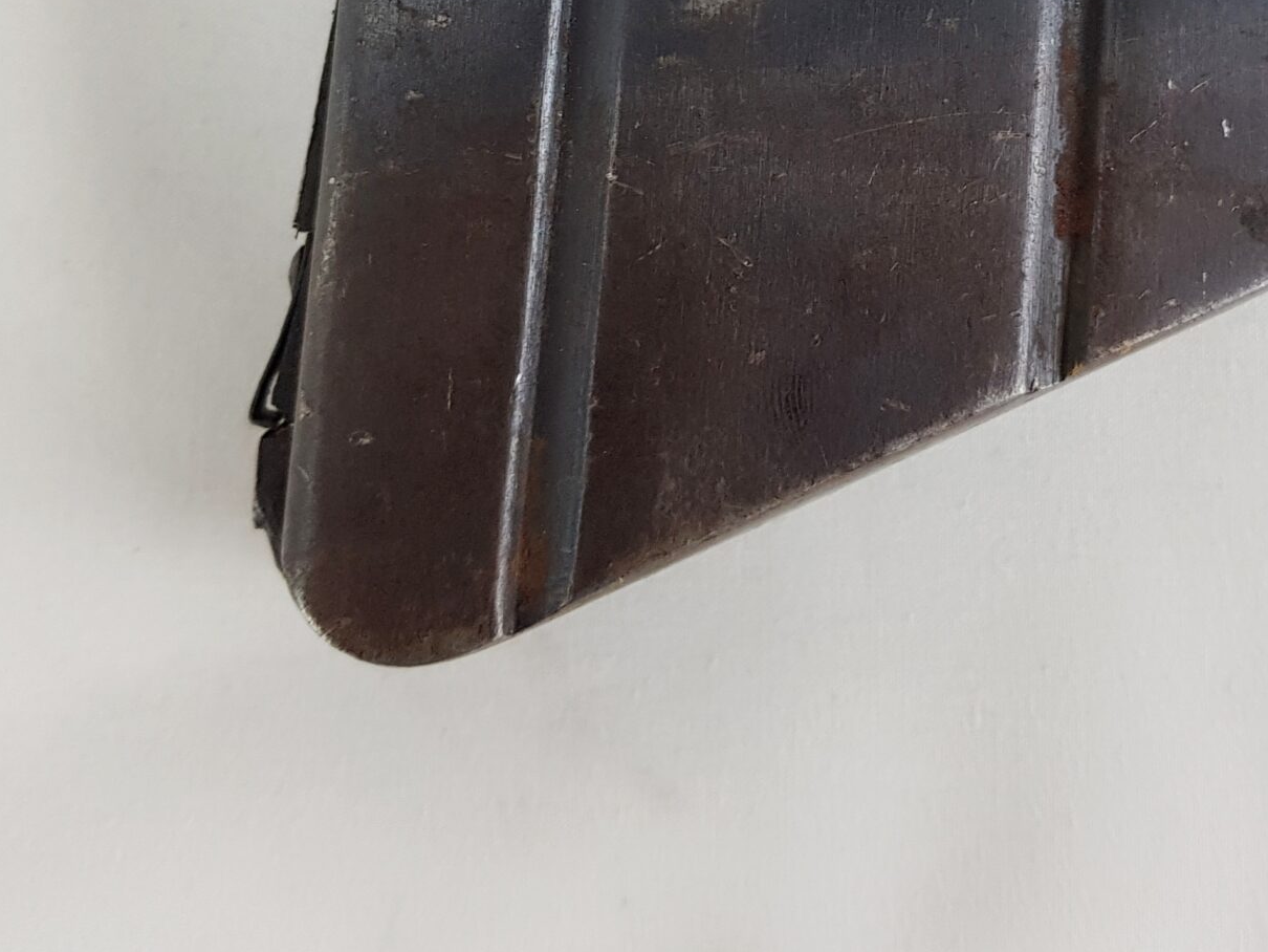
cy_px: -10
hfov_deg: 34.7
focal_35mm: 55
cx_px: 800
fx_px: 2015
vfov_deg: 25.2
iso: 80
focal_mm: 4.3
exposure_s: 1/100
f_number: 1.7
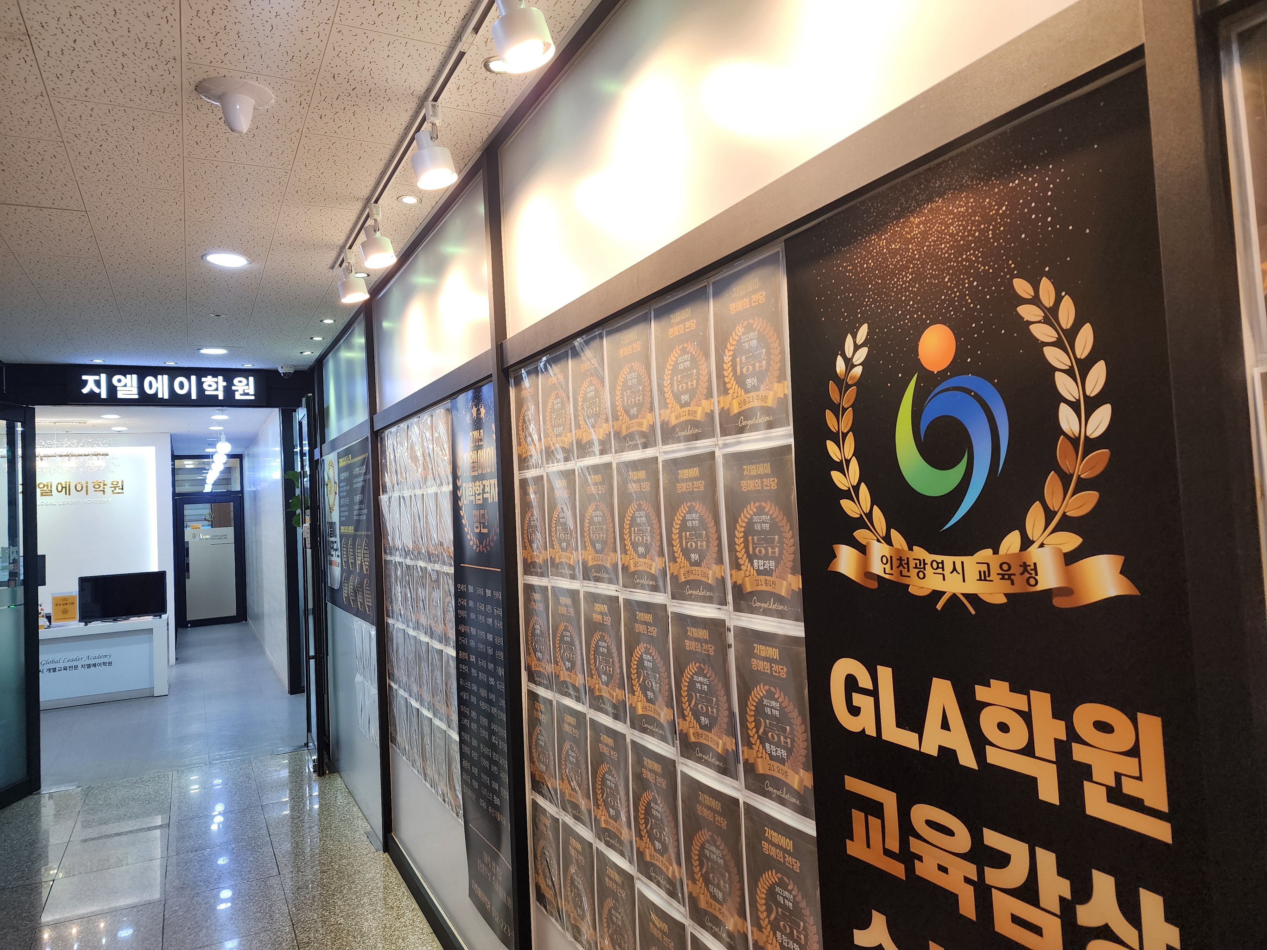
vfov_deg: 58.9
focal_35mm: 23
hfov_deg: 73.9
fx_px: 842
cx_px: 634
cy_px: 475
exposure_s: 1/120
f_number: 1.8
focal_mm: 6.4
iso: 125
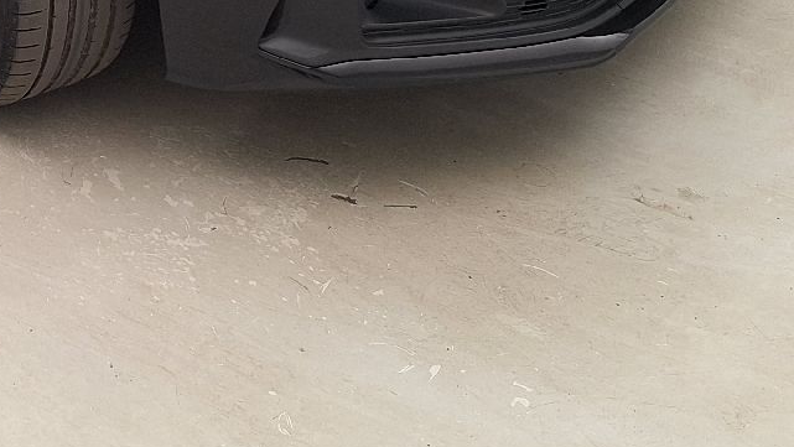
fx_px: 1579
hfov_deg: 26.4
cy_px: -318
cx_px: -38
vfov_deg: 14.5
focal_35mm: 75
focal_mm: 5.54
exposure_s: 1/100
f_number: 1.8
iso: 50
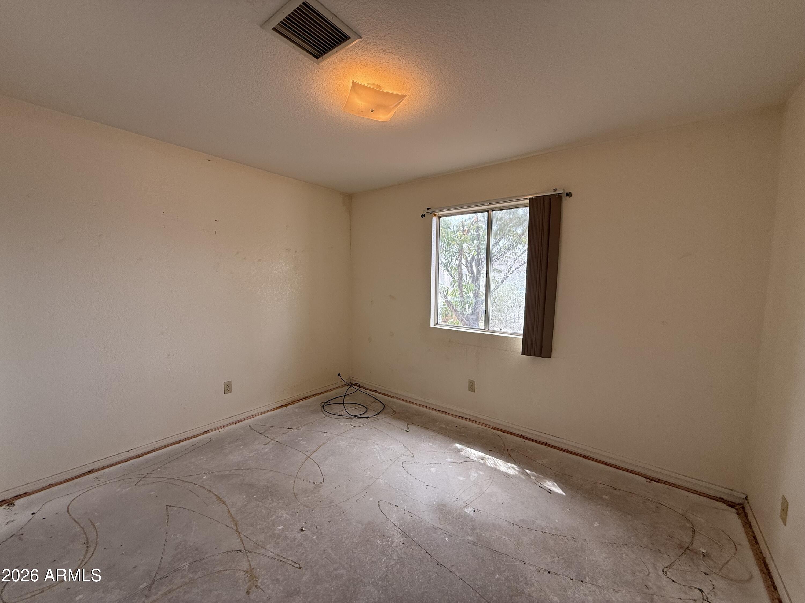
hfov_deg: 102.1
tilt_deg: -3.4
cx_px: 402
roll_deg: -1.2
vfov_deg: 85.7
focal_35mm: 14
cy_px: 302
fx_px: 326
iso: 100
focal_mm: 2.22
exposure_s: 1/120
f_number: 2.2
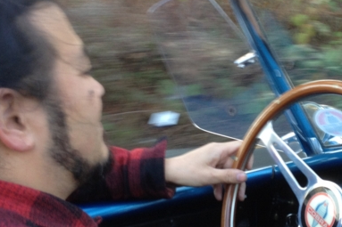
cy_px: 122
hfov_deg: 26.5
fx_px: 722
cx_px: 224
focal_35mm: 76
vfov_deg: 17.9
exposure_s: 1/60
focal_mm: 4.28
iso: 80
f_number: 2.4
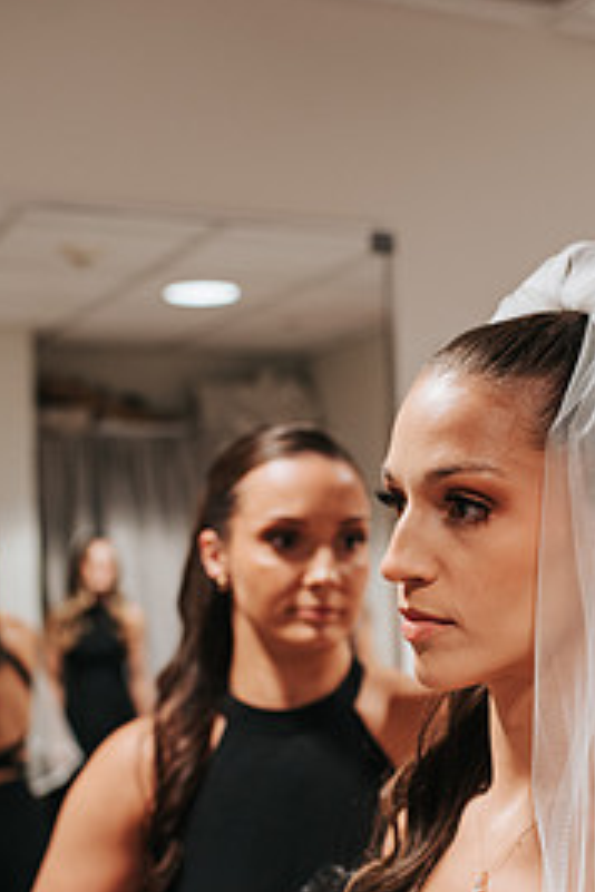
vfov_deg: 33.7
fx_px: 1463
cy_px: 578
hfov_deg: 22.7
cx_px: 458
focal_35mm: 59
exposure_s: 1/125
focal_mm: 35
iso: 1000
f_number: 2.8
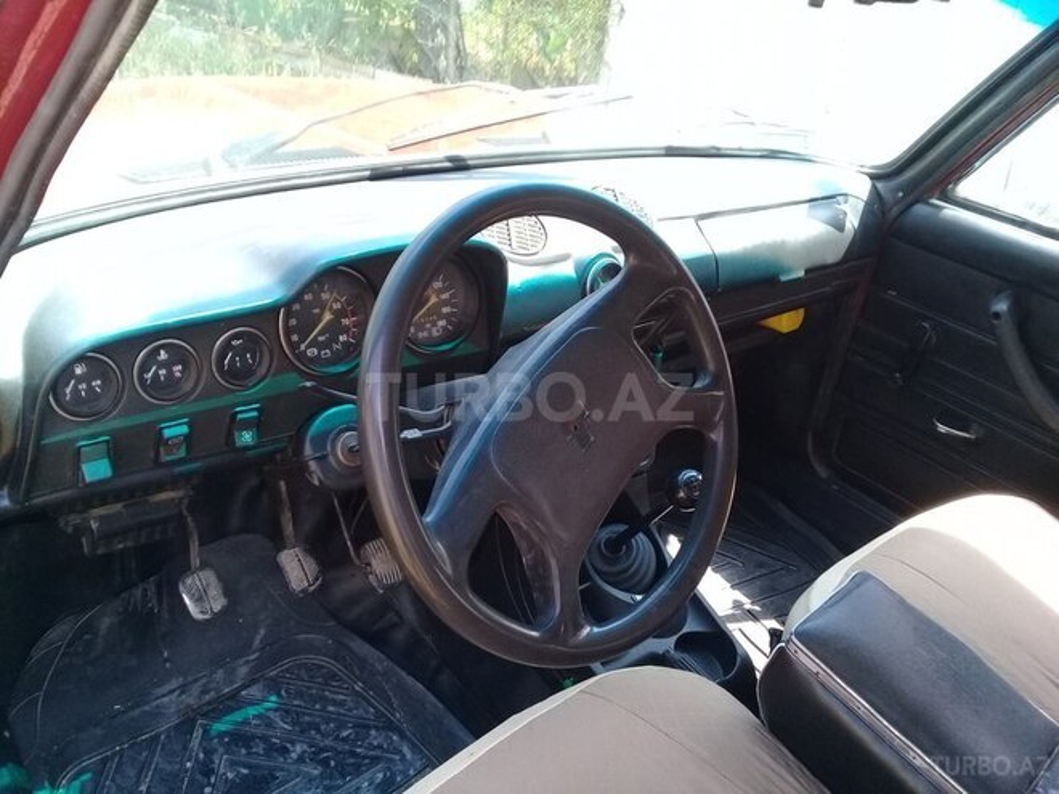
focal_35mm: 31
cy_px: 397
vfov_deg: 45.4
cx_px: 530
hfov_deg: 58.4
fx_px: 948
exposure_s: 1/100
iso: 80
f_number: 2.2
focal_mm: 3.3
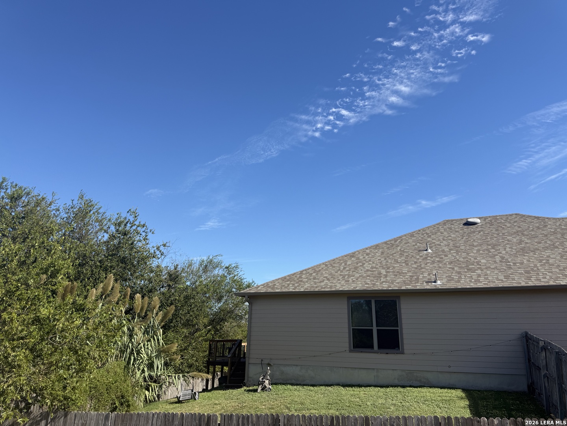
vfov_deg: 56.8
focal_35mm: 24
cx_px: 284
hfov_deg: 71.6
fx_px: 393
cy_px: 213
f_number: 1.78
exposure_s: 1/3584
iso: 80
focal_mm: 6.76
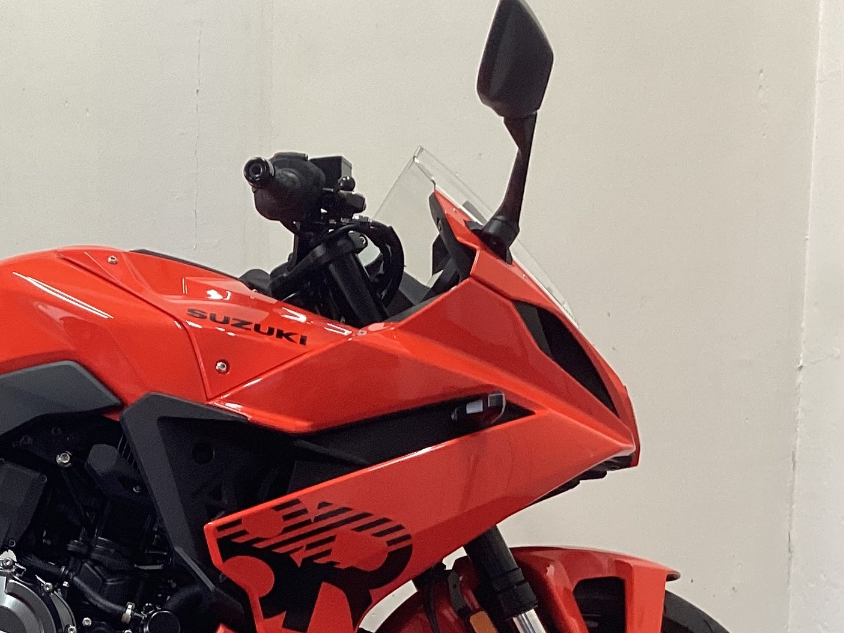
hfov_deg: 25.6
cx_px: -16
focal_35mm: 72
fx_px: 1756
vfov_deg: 20.1
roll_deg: +0.3
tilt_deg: -7.0
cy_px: 551
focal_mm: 3.3
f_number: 2.4
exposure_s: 1/50
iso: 80
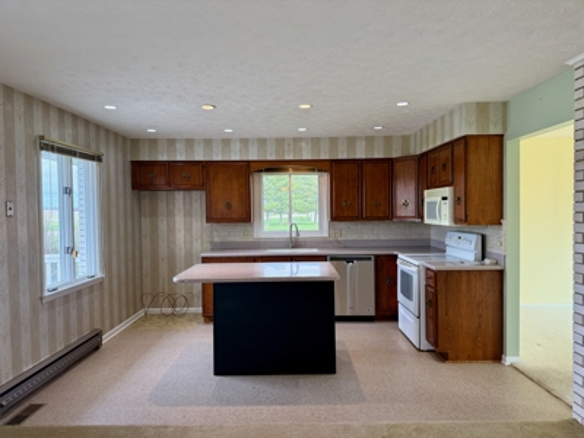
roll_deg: +0.5
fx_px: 405
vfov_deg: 56.8
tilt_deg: -1.3
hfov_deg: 71.6
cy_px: 219
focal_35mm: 24
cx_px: 292
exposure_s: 1/232
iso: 160
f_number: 1.78
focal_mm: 6.76
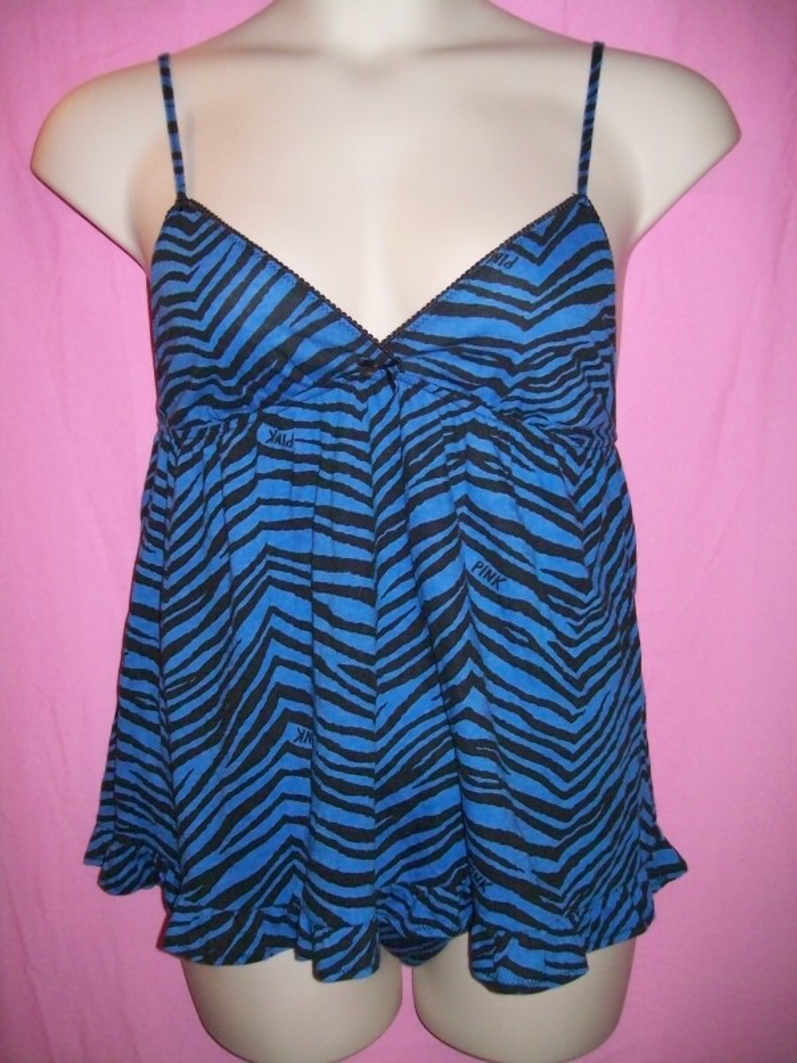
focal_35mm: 36
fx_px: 1105
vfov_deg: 51.4
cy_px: 532
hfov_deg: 39.7
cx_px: 398
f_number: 2.7
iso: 160
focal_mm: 6
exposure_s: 1/64
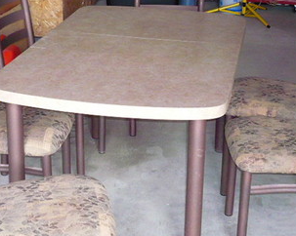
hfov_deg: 25.4
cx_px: 135
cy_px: 105
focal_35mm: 75
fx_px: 657
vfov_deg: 20.4
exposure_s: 1/30
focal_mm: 6
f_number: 2.9
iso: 320
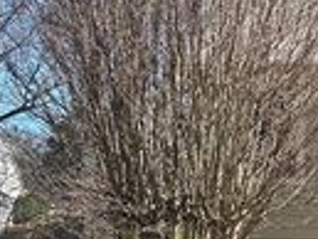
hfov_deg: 16.9
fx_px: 929
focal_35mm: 101
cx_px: 530
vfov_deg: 14.5
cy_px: 221
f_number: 1.5
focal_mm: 5.7
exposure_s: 1/1575
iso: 50
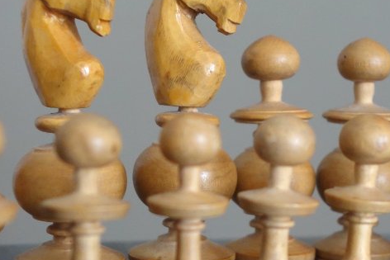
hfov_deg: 22.8
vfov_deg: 15.4
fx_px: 964
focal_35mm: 89
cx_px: 243
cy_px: 160
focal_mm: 12.94
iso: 800
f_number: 2.8
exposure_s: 1/30
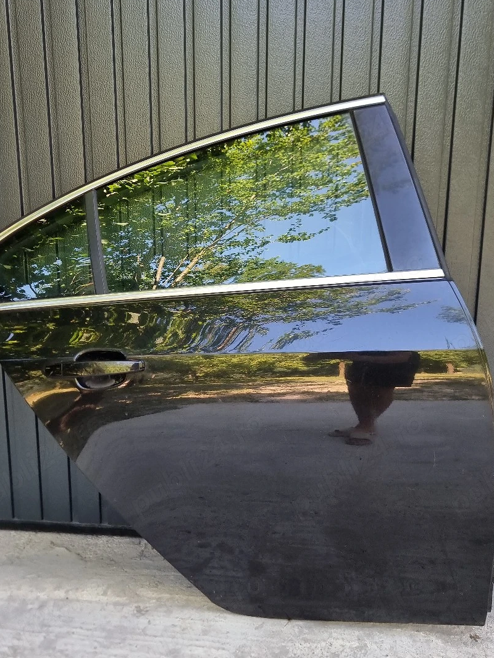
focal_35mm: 30
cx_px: 238
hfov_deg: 46.8
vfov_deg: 60.0
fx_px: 571
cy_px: 329
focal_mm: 6.7
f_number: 1.8
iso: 50
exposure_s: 1/100
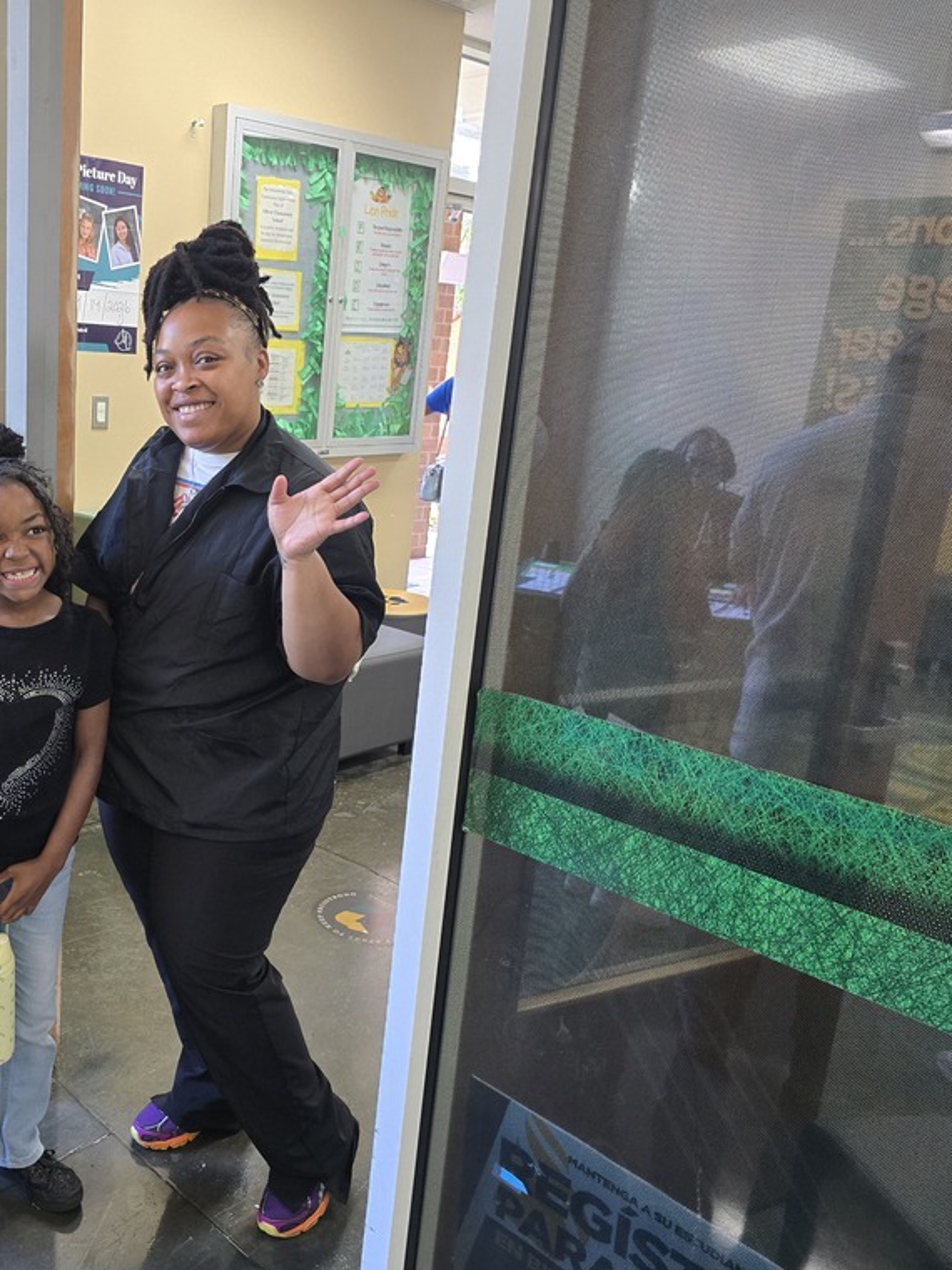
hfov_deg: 43.8
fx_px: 1137
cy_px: 637
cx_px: 222
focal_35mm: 31
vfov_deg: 58.4
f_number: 1.7
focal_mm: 6.3
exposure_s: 1/120
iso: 640
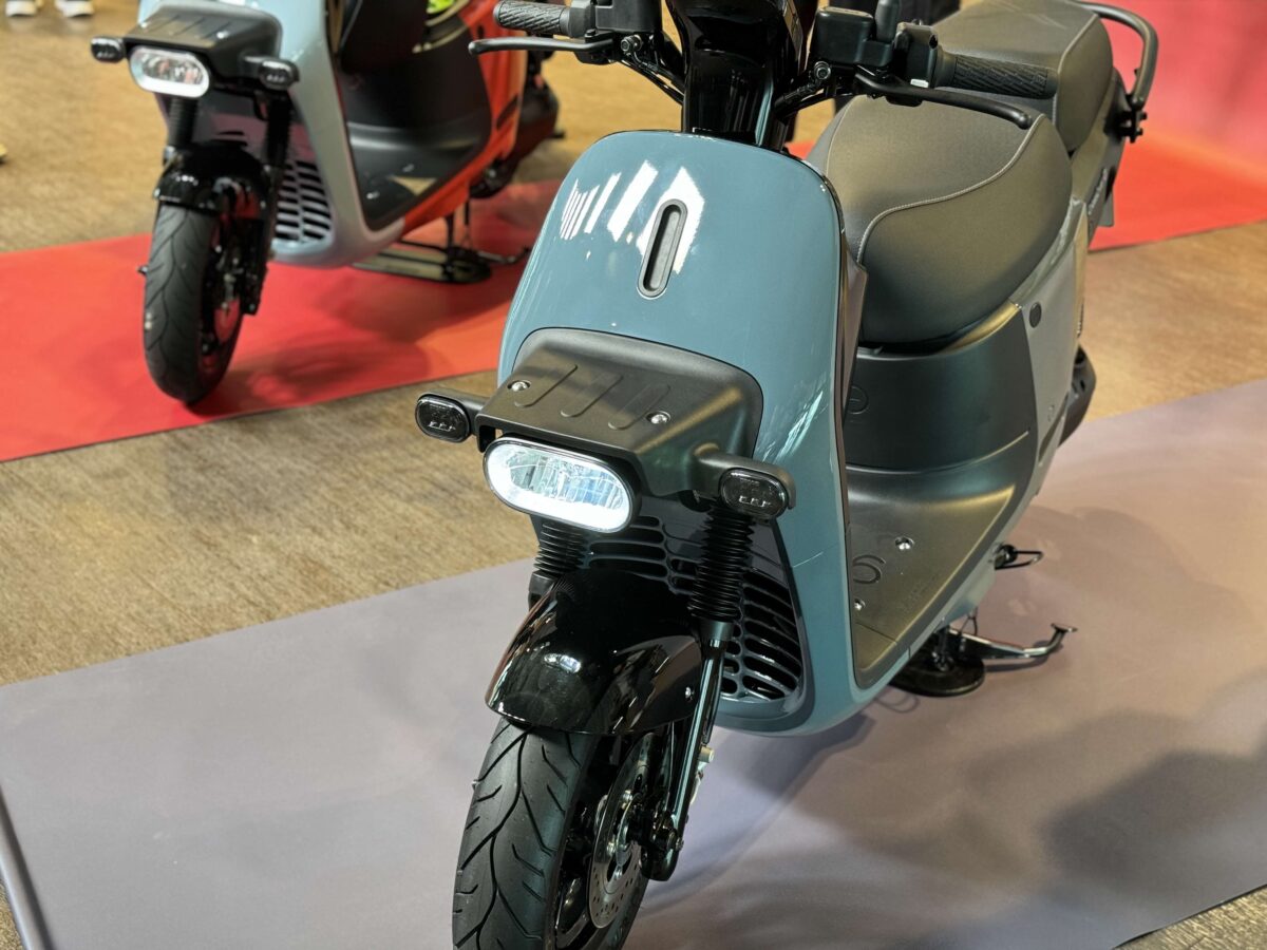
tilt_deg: -25.8
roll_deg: -1.0
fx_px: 1757
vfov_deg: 30.3
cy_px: 475
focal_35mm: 48
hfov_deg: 39.7
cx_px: 634
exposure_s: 1/60
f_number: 1.78
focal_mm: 6.86
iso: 250
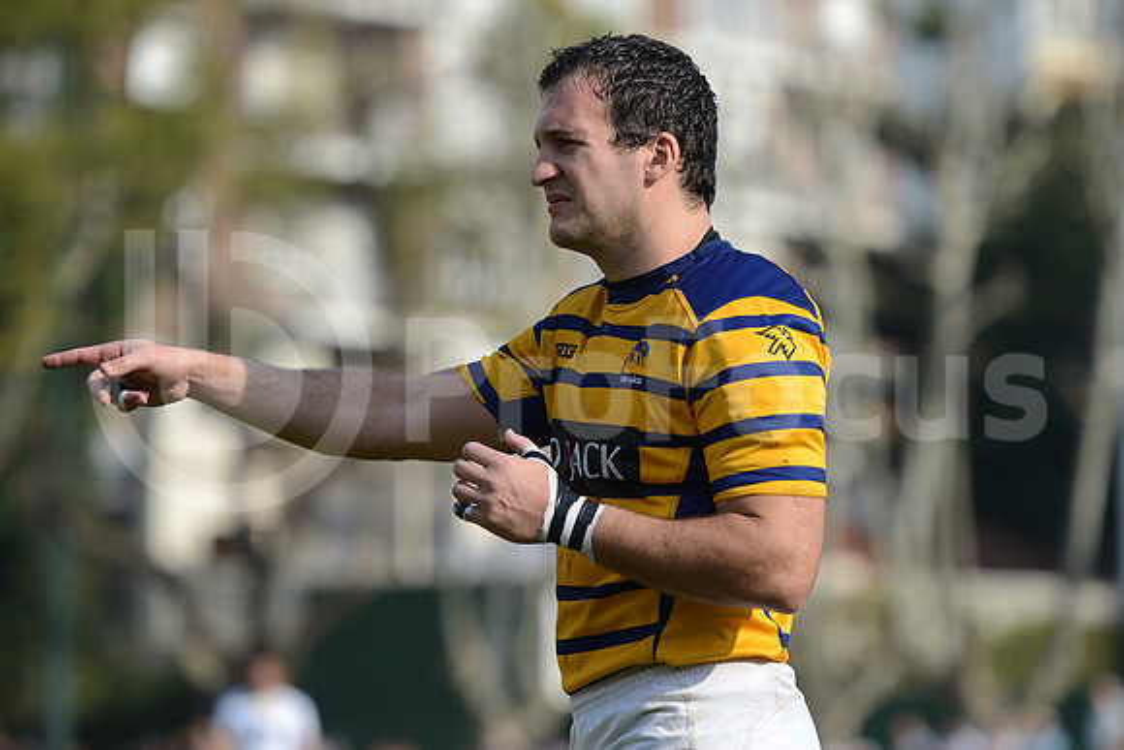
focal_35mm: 240
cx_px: 562
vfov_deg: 5.7
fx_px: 7495
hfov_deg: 8.6
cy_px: 375
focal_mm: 240
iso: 320
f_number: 4
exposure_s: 1/2000
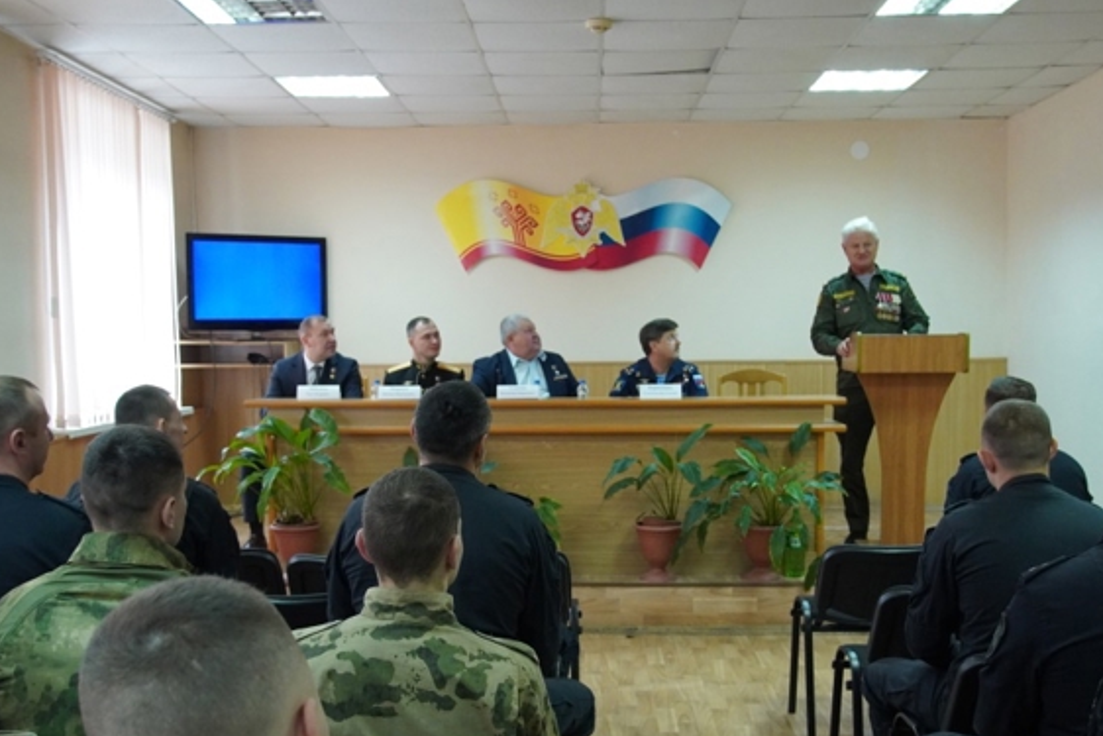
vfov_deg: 30.5
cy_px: 440
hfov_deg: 44.5
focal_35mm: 44
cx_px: 568
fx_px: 1348
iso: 3200
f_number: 4
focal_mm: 22
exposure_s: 1/160
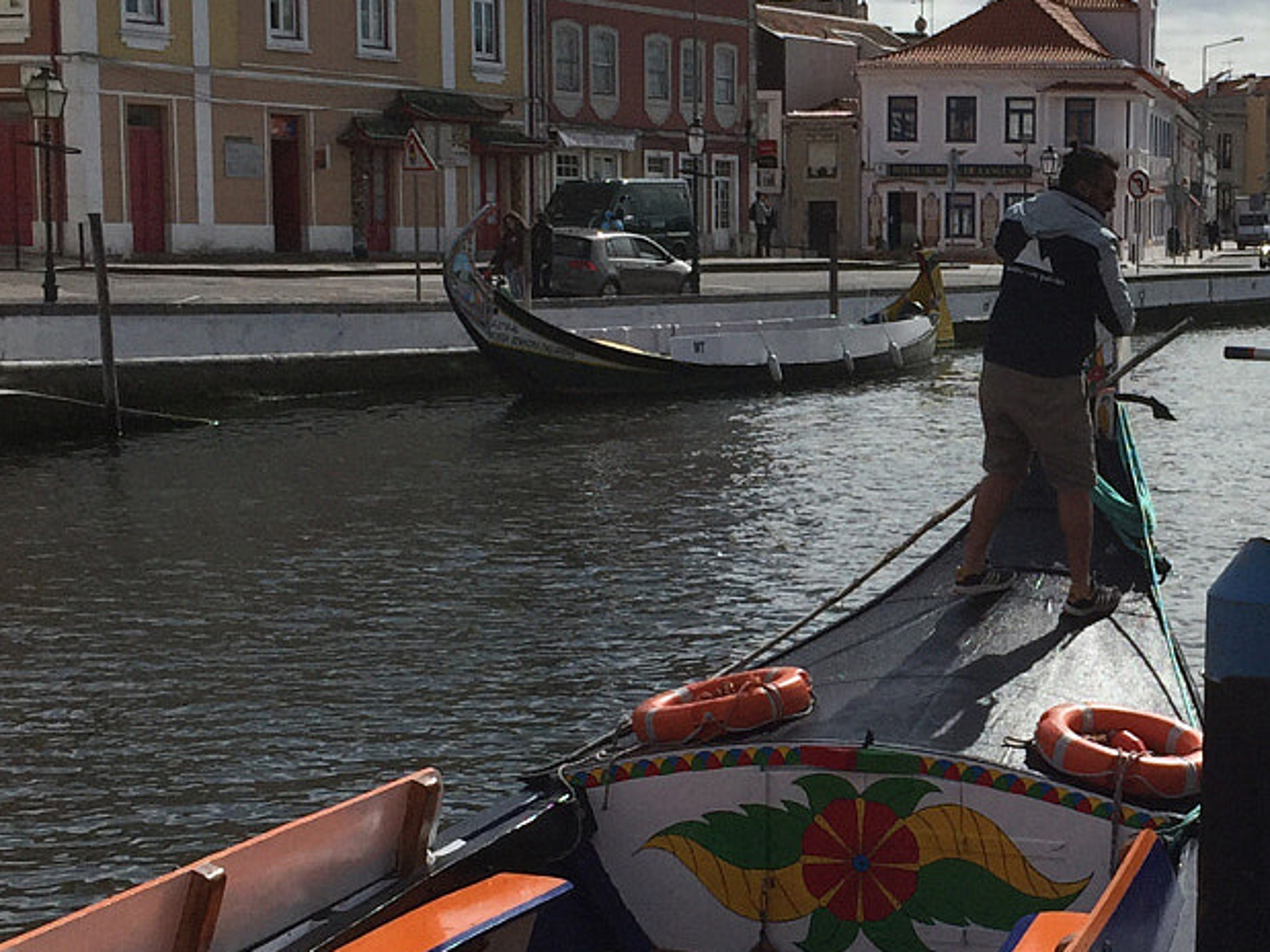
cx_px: 1141
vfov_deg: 19.6
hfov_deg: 25.2
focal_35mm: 75
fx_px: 2751
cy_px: 620
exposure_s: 1/6623
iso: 32
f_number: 2.2
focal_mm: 4.15
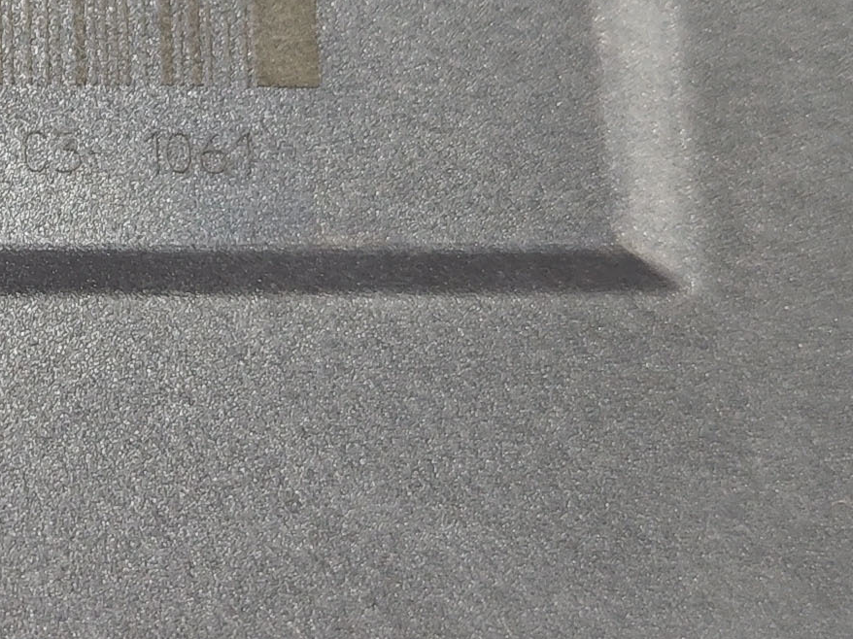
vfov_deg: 13.1
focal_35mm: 112
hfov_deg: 17.0
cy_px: 75
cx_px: -111
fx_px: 2759
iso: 309
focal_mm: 6.92
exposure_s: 1/45.5
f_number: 1.9
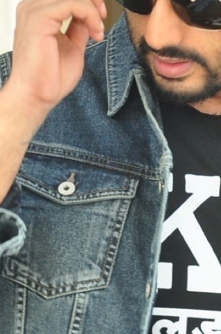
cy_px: 292
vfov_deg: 6.4
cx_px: 269
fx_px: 2995
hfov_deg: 4.2
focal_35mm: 324
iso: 500
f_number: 6.3
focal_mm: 62
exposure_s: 1/125
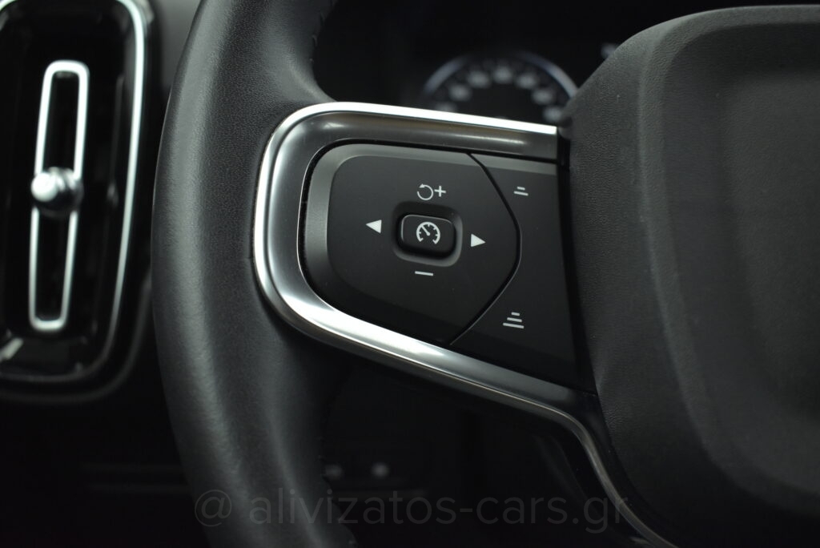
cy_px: 274
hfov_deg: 53.1
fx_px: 820
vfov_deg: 36.9
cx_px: 410
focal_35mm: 36
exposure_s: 1/80
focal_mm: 24
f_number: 4
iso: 1600
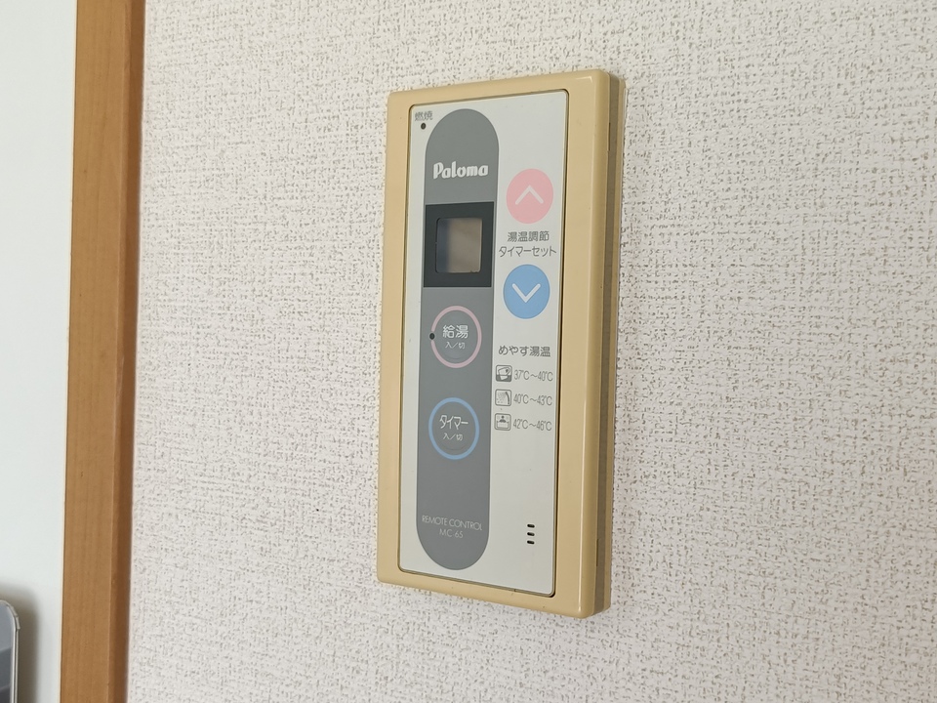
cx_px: 468
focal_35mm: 42
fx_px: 1137
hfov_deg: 44.8
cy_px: 352
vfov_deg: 34.3
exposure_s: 1/60
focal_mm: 4.7
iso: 200
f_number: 1.7
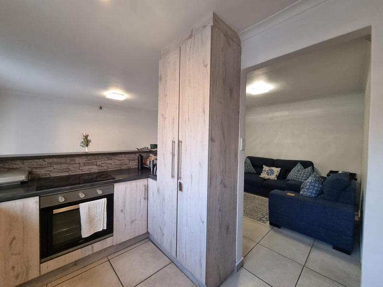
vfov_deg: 89.9
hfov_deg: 106.2
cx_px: 192
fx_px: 144
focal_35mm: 13
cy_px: 144
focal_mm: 2.2
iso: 320
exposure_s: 1/50
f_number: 2.2
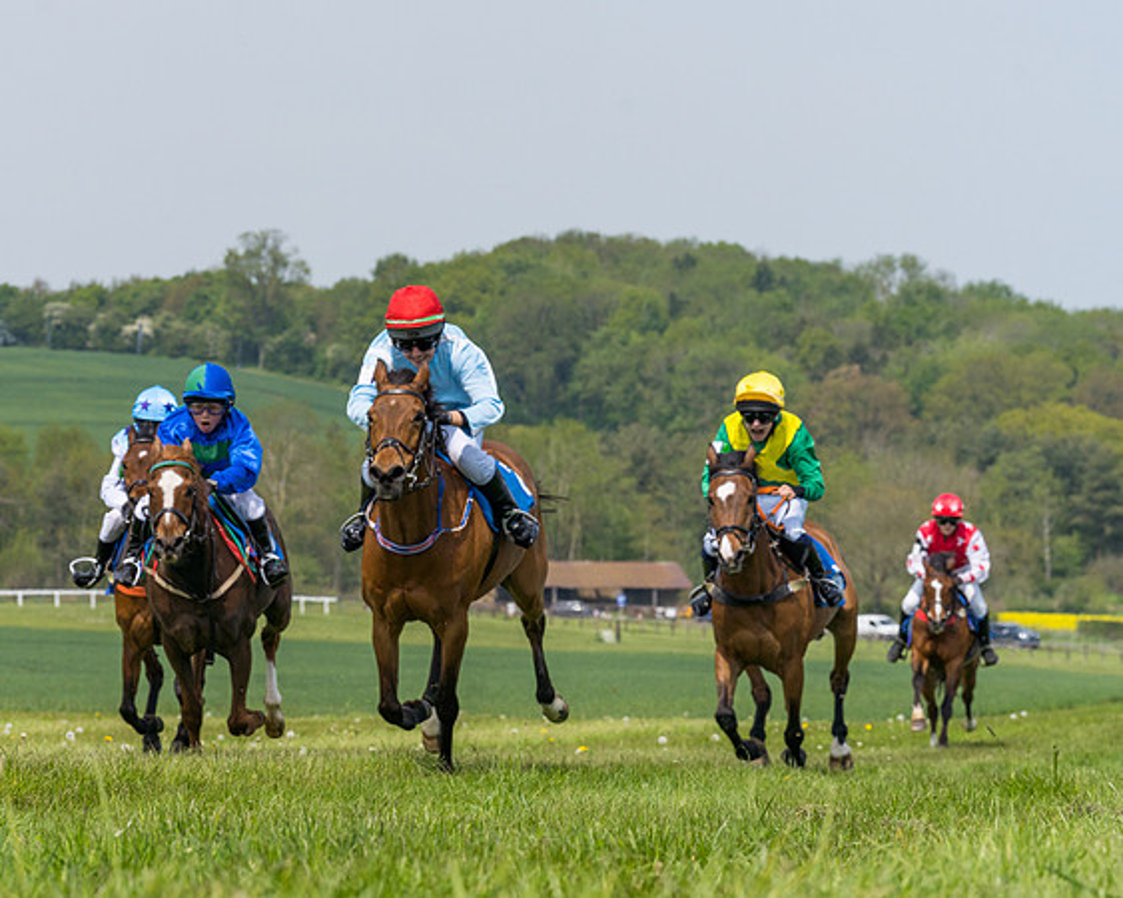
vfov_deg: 8.0
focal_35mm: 192
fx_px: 6384
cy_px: 334
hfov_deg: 10.0
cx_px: 300
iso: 400
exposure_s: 1/2000
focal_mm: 135
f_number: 9
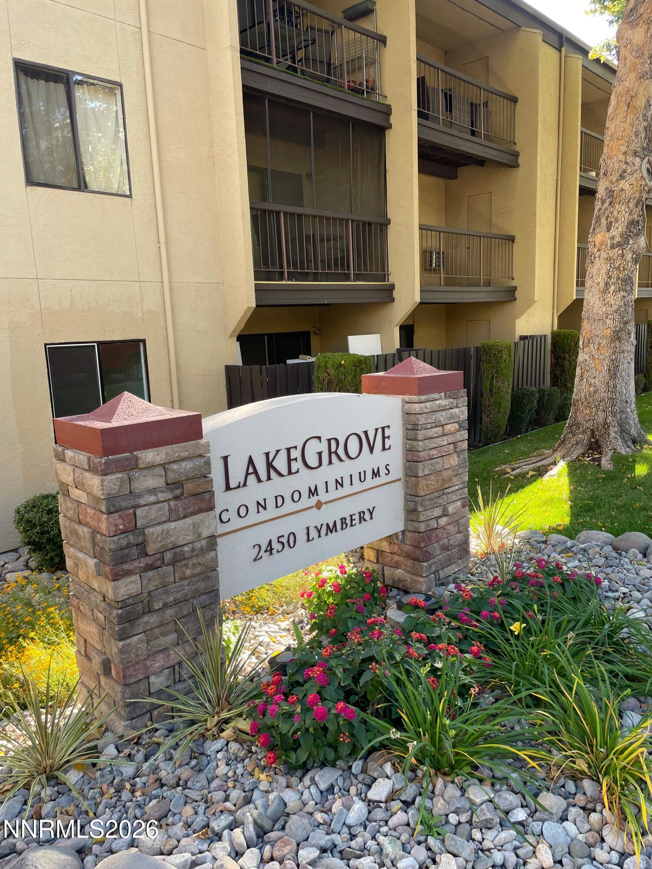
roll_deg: +2.2
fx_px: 653
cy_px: 434
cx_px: 326
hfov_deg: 53.1
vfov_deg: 67.3
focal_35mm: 26
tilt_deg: -8.0
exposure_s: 1/179
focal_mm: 4.2
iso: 32
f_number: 1.6
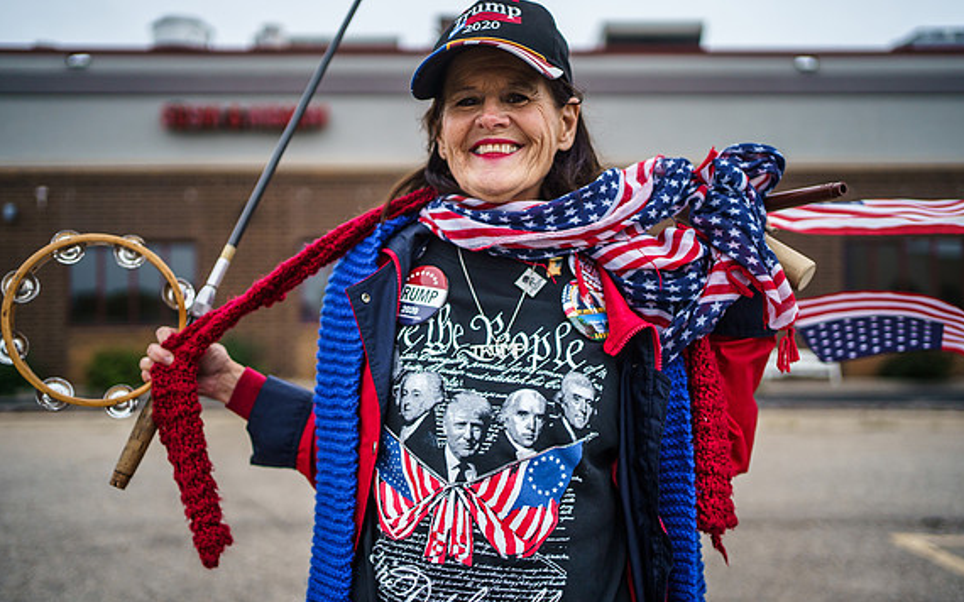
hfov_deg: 52.8
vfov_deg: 34.4
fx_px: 972
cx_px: 485
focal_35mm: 37
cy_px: 326
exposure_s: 1/2000
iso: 400
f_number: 2
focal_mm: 35
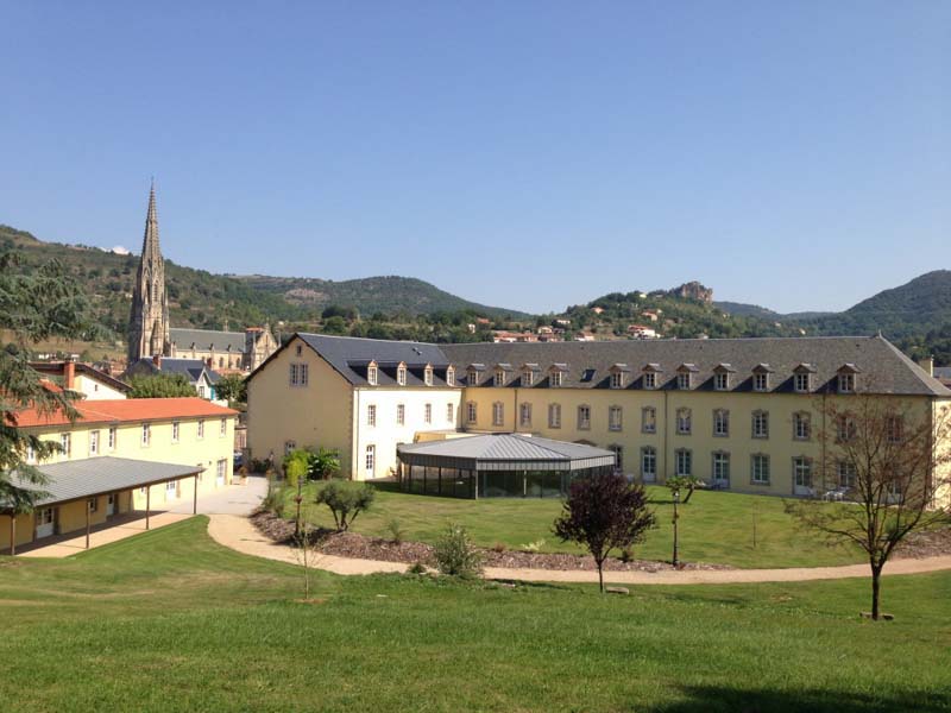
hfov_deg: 55.4
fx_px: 907
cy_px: 356
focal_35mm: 33
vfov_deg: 42.9
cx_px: 476
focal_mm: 4.13
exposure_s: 1/1232
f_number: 2.4
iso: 50
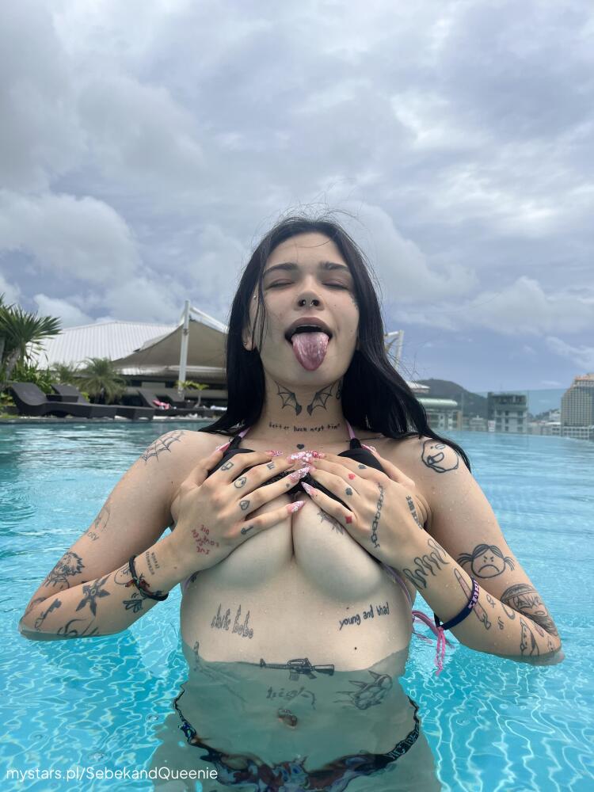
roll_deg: -1.6
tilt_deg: +2.7
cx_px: 297
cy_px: 396
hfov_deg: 53.1
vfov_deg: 67.3
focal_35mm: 26
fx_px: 595
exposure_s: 1/5319
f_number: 1.6
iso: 50
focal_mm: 5.1
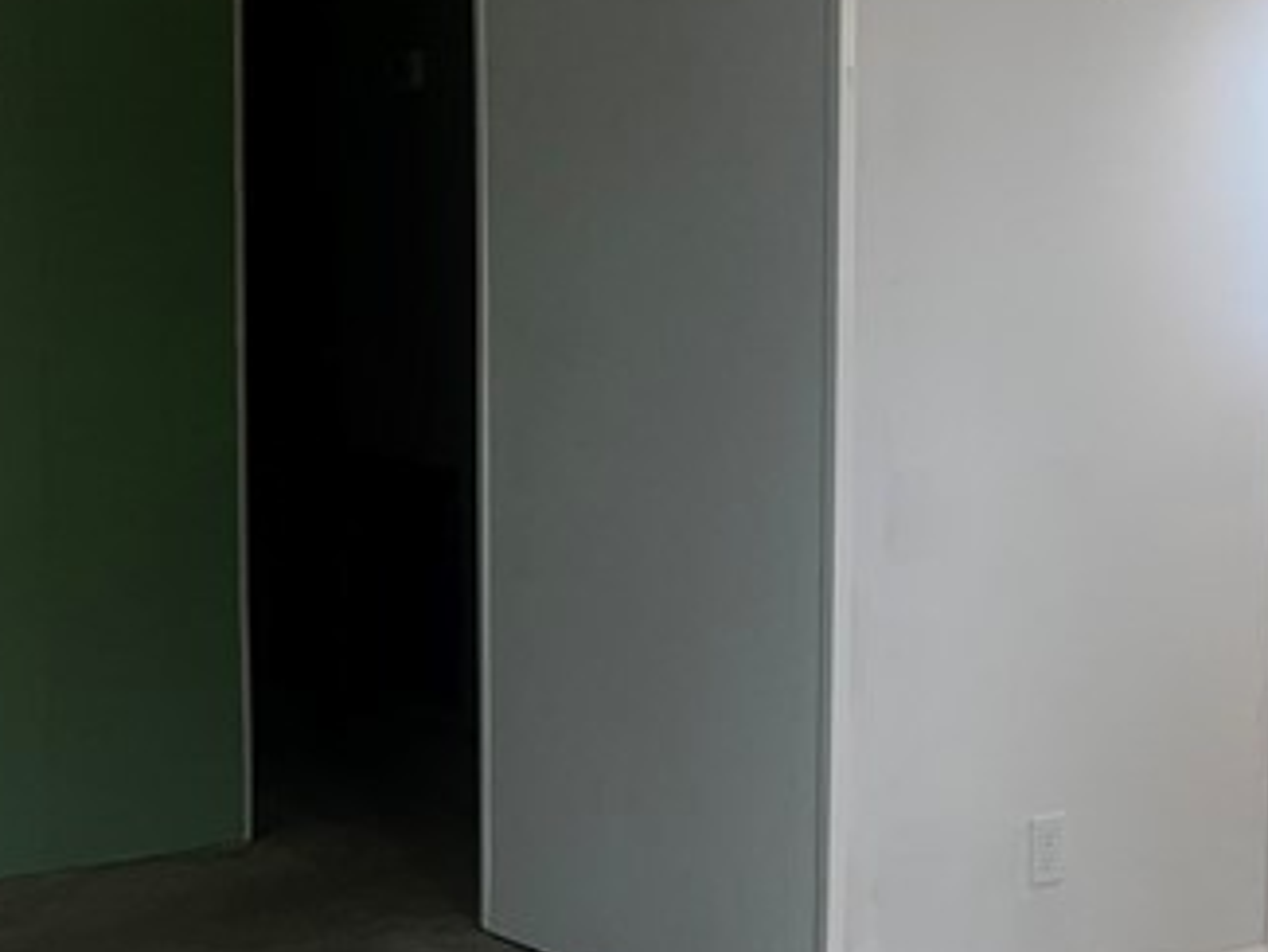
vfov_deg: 18.0
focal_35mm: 82
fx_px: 3005
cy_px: 566
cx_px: 1190
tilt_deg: -9.0
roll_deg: -2.7
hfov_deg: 23.1
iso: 50
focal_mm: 5.7
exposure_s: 1/120
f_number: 1.5
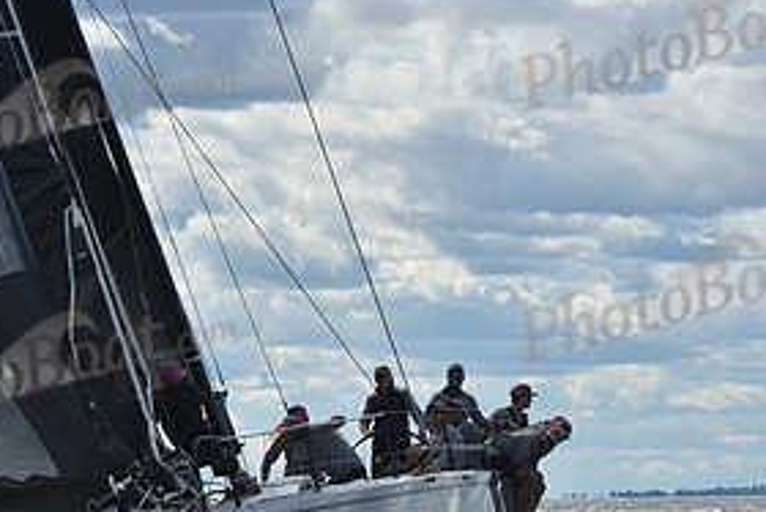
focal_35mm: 311
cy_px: 472
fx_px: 6621
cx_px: 380
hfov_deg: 6.6
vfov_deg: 4.4
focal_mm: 150
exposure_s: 1/1000
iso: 250
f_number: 9
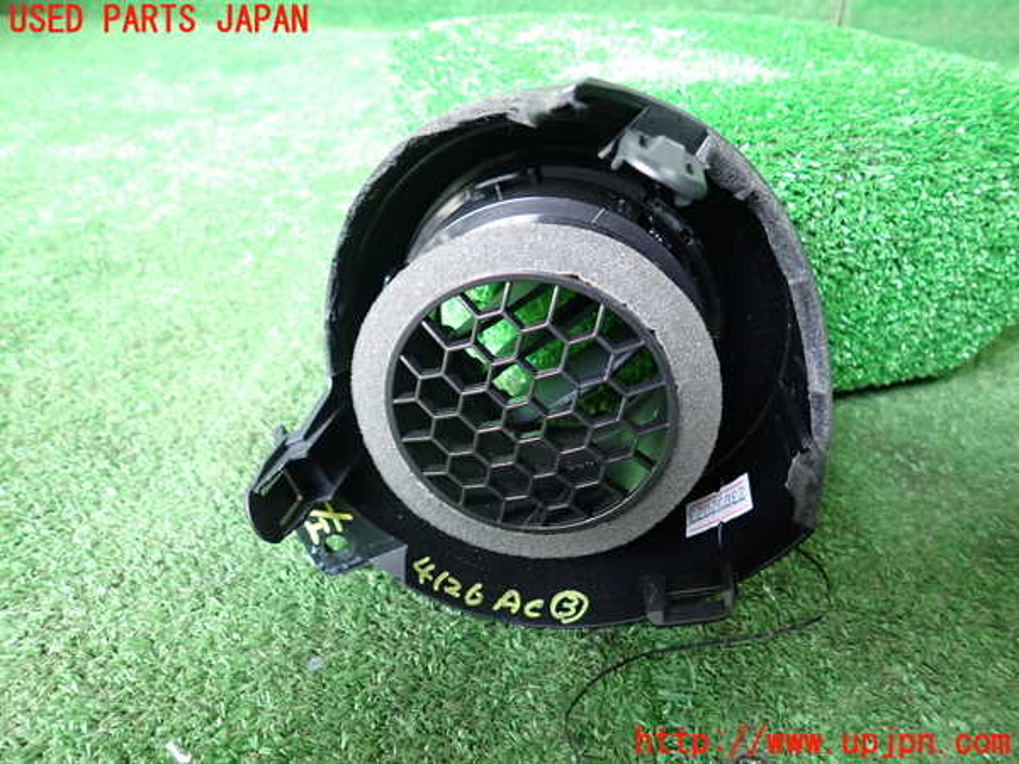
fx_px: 736
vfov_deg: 54.9
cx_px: 510
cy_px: 382
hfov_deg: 69.4
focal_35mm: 25
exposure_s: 1/30
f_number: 2
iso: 400
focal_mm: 4.5
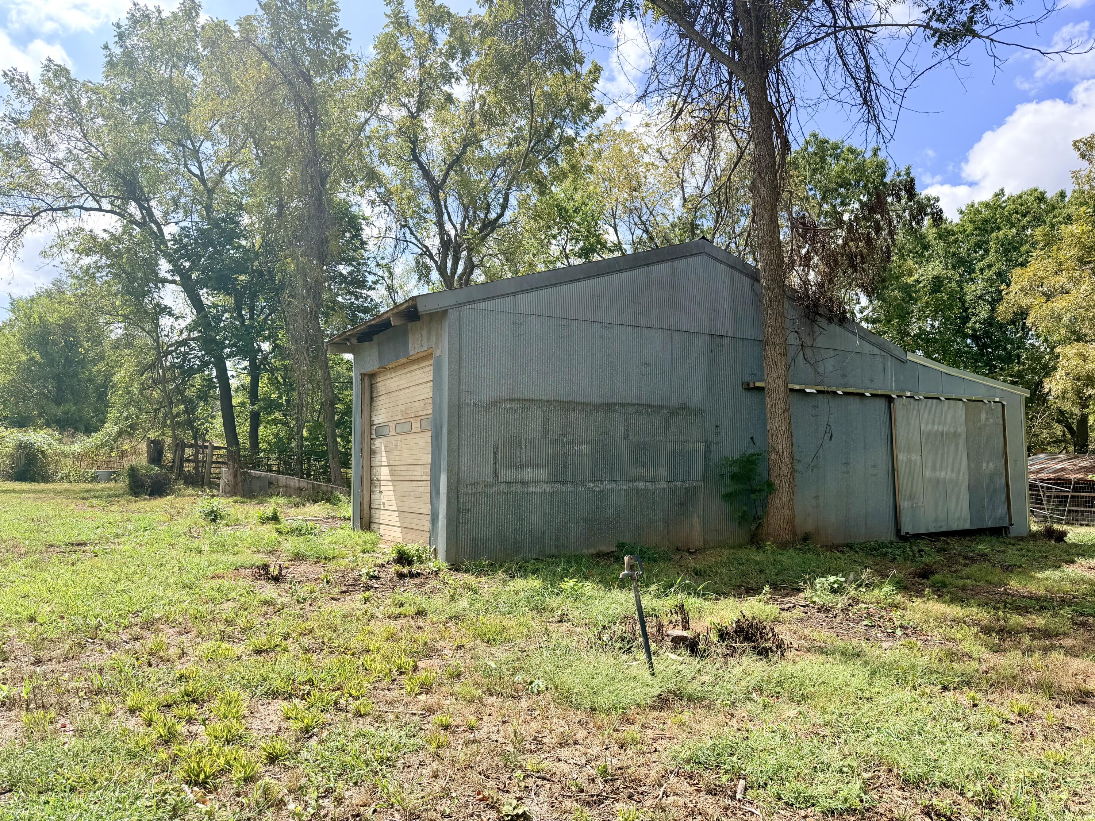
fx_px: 759
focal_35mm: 24
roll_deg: +0.1
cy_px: 410
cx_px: 548
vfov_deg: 56.8
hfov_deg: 71.6
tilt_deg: +6.4
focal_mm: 6.76
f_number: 1.78
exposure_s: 1/3425
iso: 100
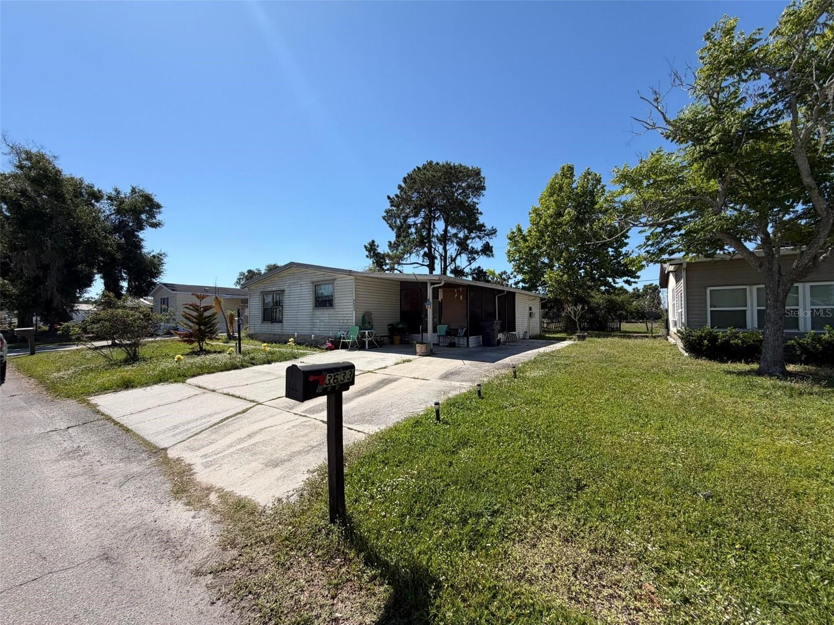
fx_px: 337
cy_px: 312
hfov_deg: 102.1
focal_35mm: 14
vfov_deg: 85.7
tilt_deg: +0.9
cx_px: 417
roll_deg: +0.5
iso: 25
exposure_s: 1/1050
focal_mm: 2.22
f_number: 2.2
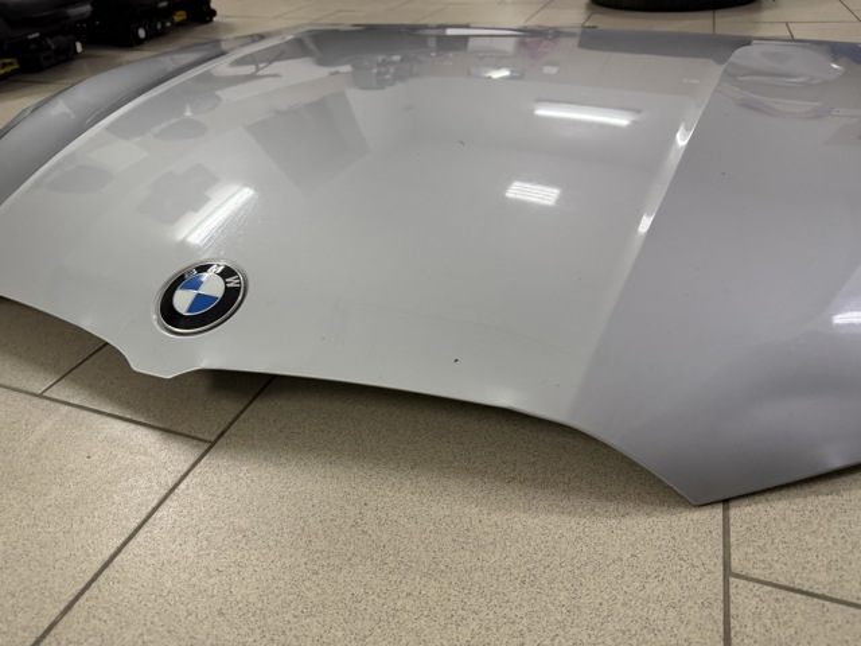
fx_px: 597
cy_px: 323
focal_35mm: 24
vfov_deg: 56.8
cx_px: 430
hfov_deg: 71.6
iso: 200
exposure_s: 1/50
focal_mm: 6.76
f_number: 1.78
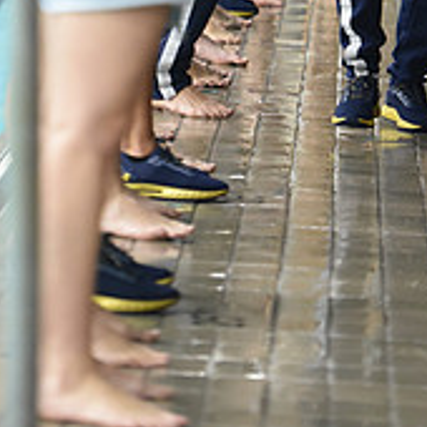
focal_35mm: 377
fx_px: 5261
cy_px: -294
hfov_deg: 4.6
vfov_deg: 4.6
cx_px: 345
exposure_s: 1/320
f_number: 2.8
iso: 3200
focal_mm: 130
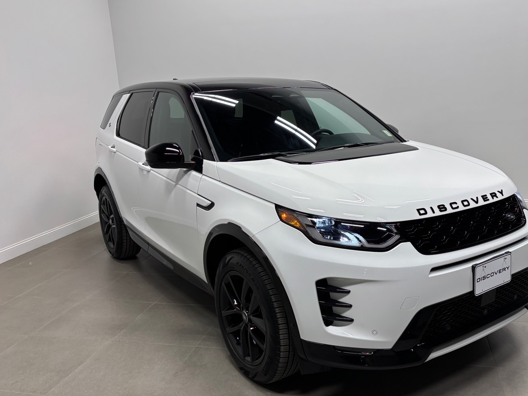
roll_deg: +1.3
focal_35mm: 32
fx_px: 488
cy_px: 219
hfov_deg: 56.5
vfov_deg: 44.1
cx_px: 305
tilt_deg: -14.6
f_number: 1.6
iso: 80
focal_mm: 5.96
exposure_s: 1/500
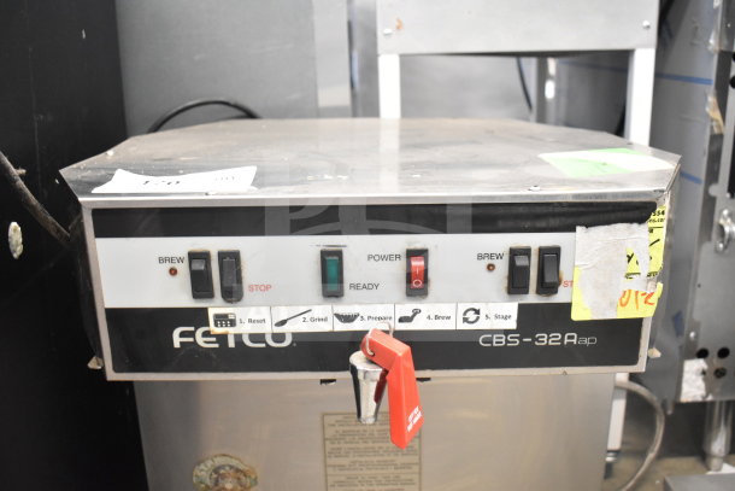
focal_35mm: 33
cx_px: 368
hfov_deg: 57.2
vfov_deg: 40.0
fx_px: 674
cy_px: 246
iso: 2500
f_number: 3.8
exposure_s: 1/30
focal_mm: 22
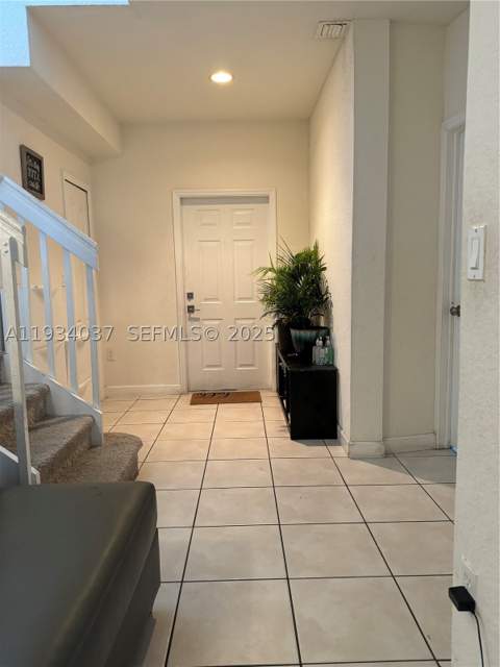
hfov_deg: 56.8
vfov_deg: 71.6
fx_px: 462
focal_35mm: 24
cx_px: 250
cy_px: 334
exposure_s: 1/60
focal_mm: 6.76
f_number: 1.78
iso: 500
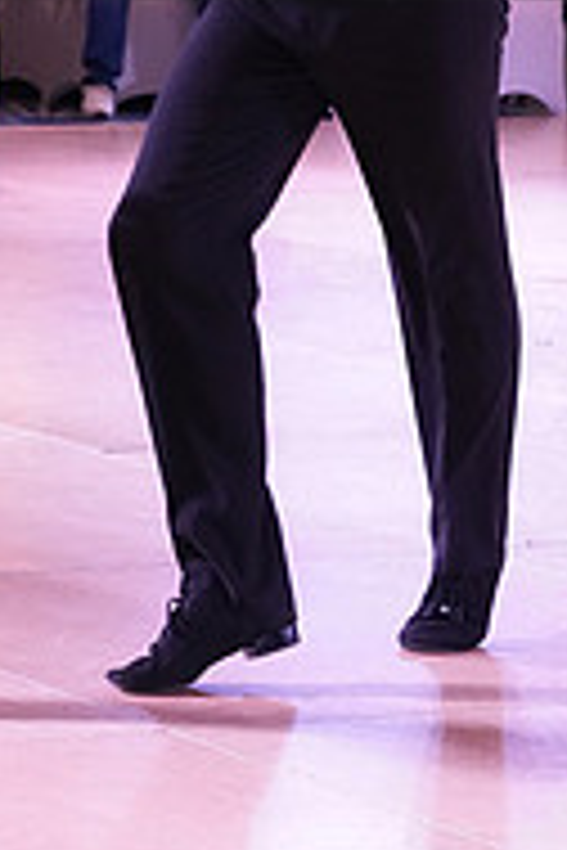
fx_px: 4937
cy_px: -148
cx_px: -2
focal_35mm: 209
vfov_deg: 9.7
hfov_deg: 6.6
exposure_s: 1/250
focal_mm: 68
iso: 3200
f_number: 6.3
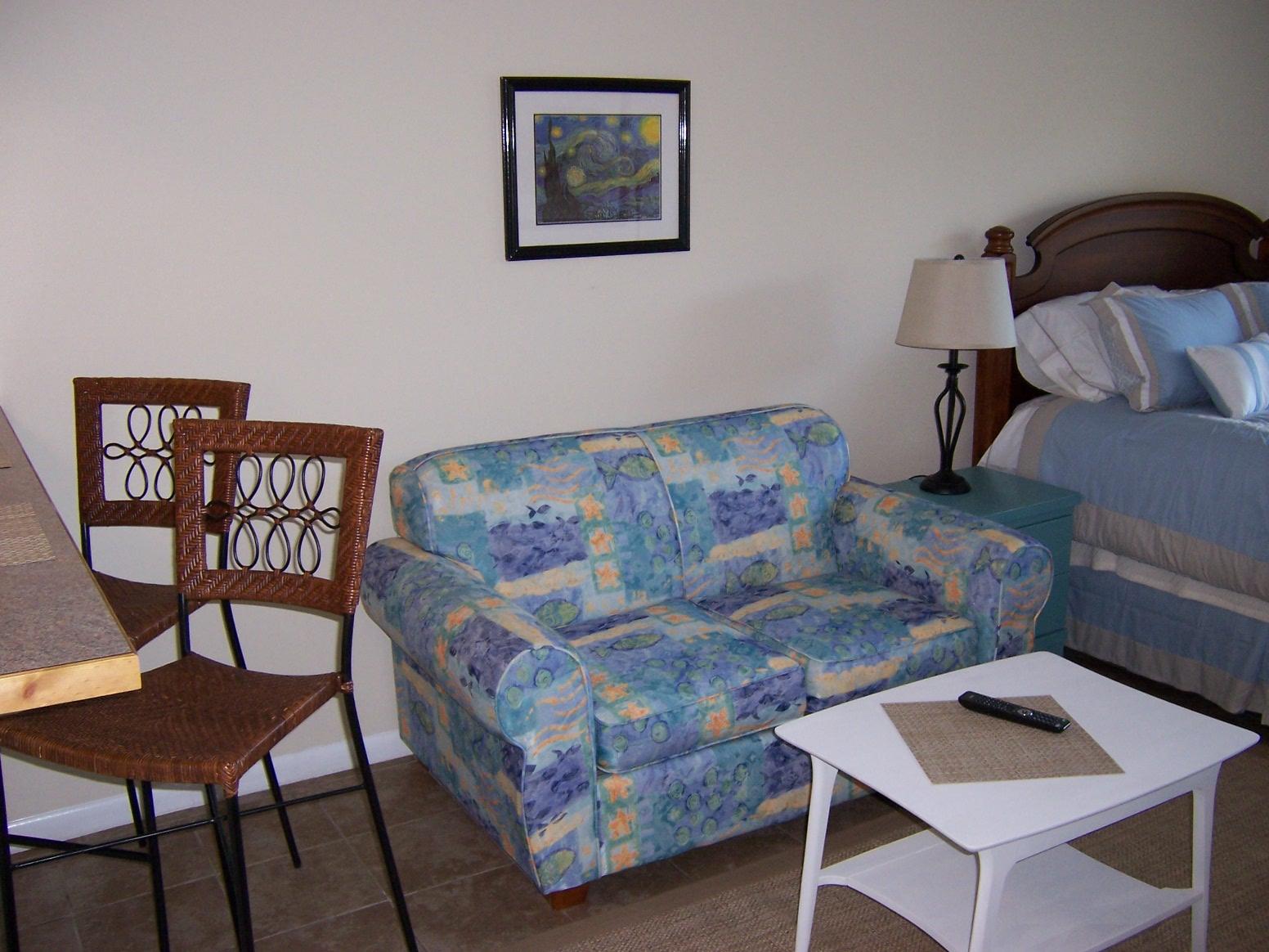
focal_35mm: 33
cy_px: 476
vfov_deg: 42.9
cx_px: 634
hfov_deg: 55.4
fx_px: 1210
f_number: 2.8
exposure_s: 1/60
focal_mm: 5.5
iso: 140
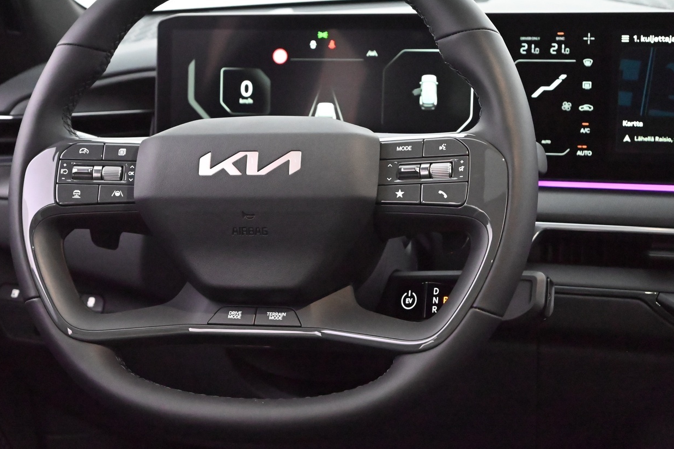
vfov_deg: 24.6
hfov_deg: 36.1
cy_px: 206
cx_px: 272
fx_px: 1030
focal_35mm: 55
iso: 18000
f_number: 5.6
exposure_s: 1/60
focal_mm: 42
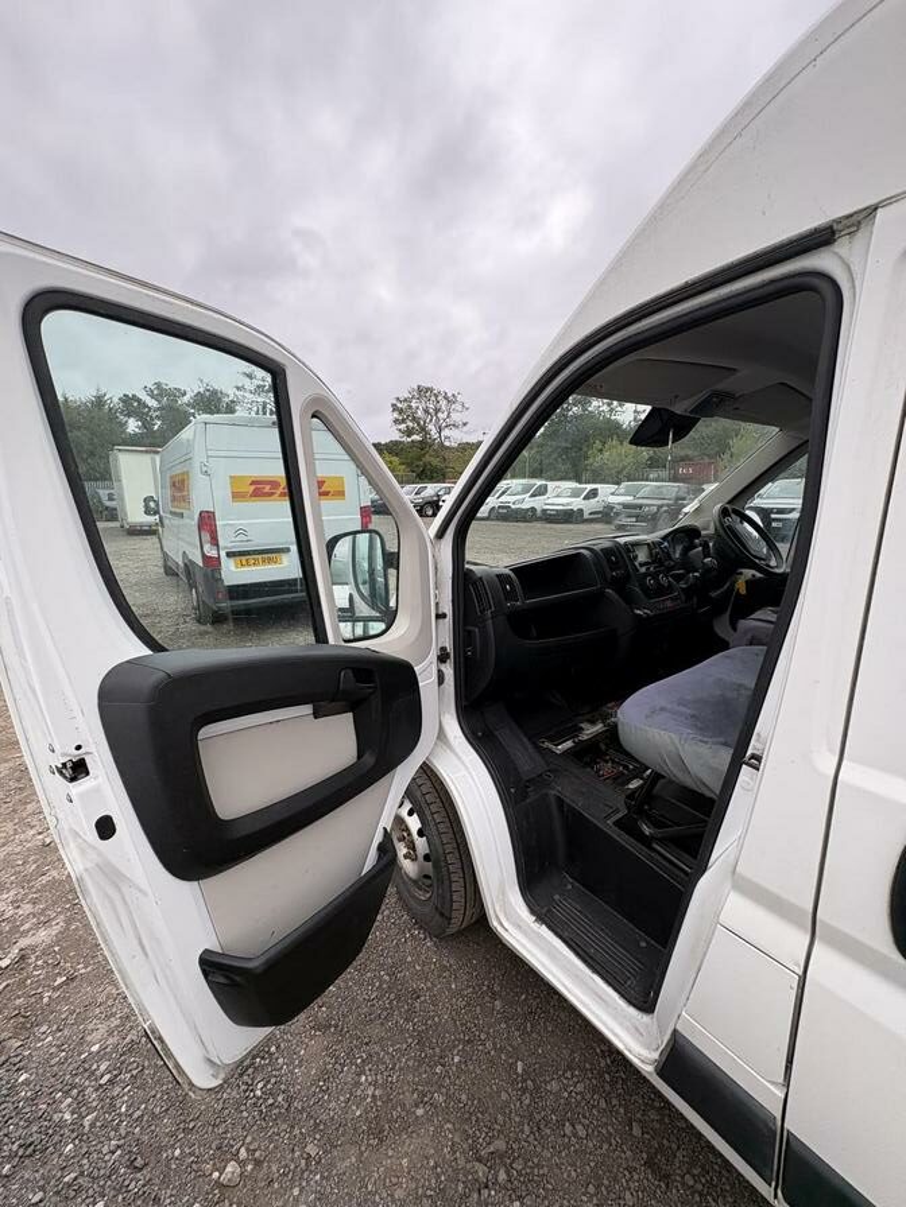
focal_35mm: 14
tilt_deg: -5.6
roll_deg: -0.7
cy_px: 604
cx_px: 453
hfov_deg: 85.7
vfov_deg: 102.1
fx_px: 489
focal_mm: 2.22
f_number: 2.2
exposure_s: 1/512
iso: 40
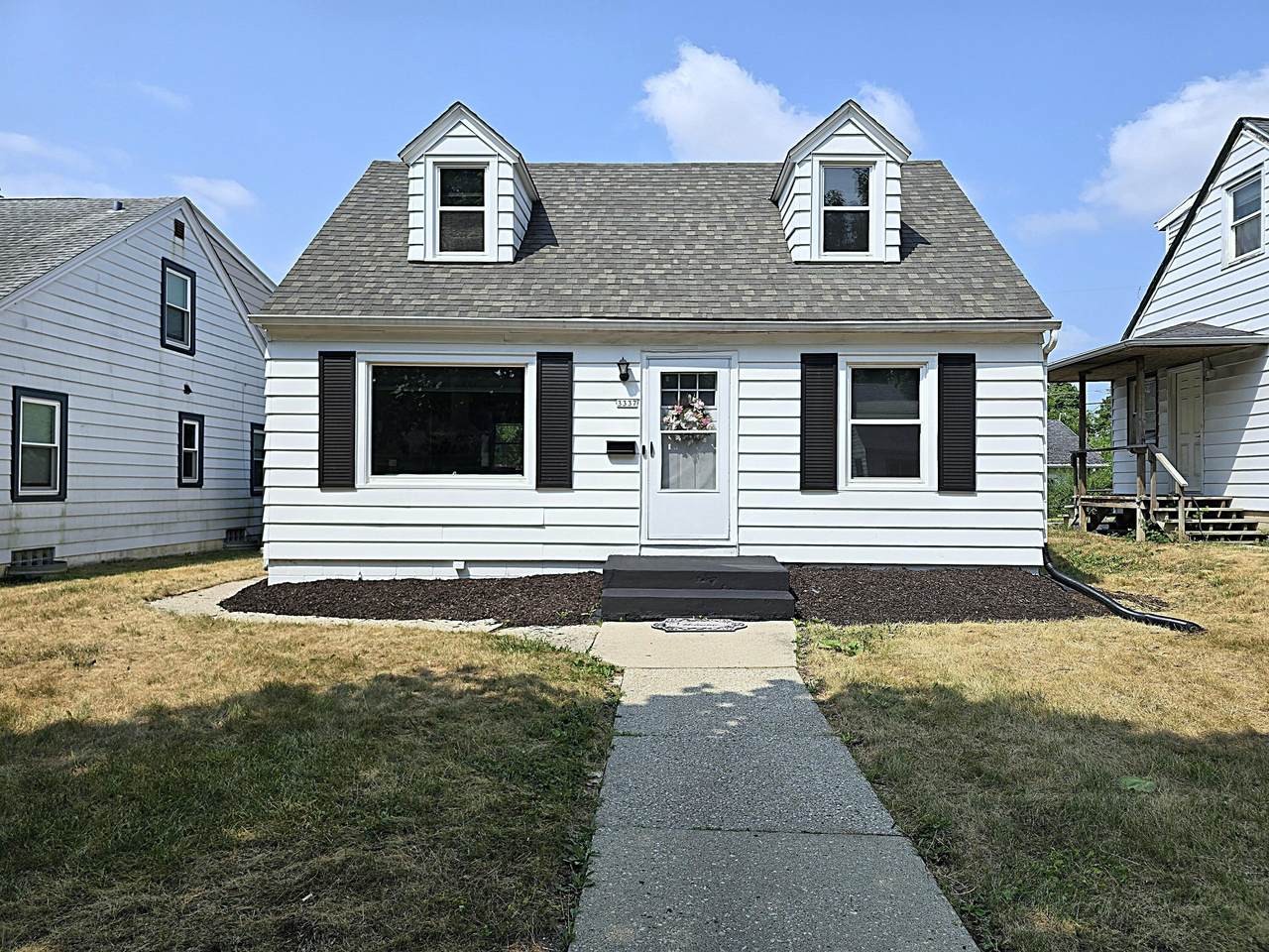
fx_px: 843
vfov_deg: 58.9
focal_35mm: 23
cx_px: 634
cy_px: 476
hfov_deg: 73.9
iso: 12
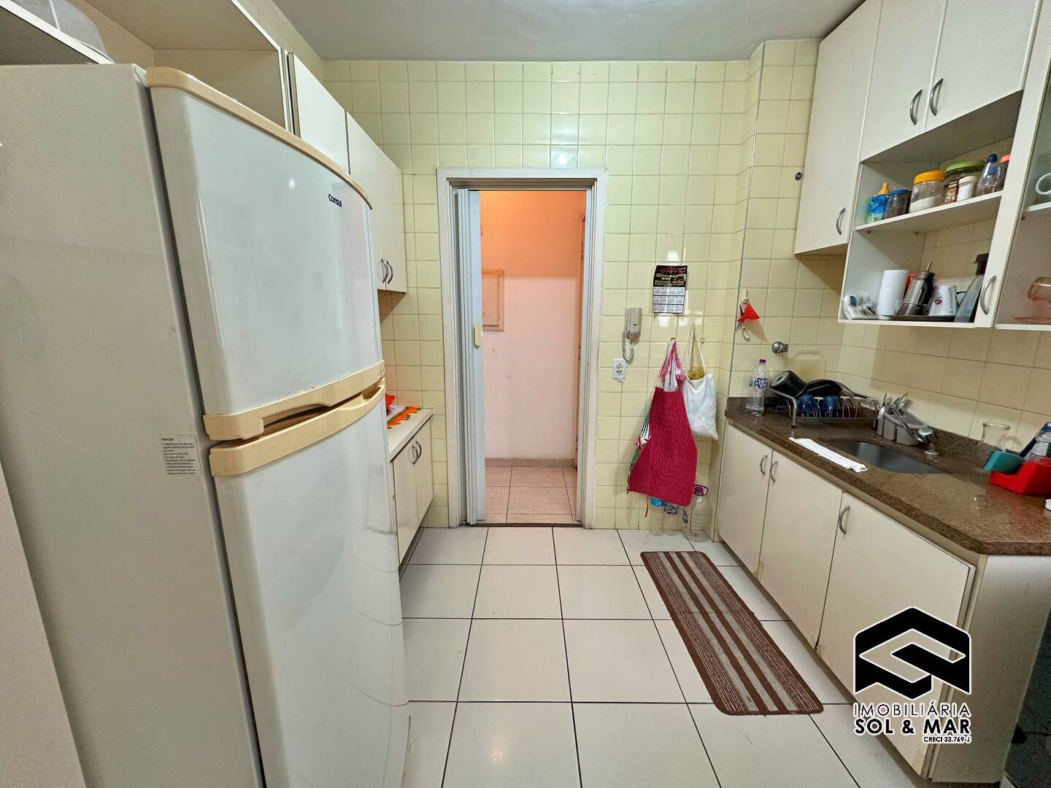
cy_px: 394
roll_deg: -0.5
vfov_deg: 85.7
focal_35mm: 14
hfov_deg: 102.1
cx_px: 526
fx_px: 425
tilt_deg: -11.5
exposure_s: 1/120
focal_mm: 2.22
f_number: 2.2
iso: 200
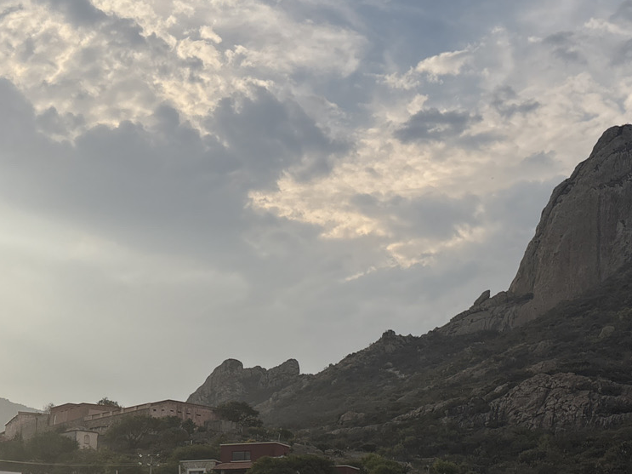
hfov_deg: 27.7
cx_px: 249
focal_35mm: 70
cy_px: 235
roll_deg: -1.5
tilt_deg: +16.9
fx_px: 1278
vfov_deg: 21.0
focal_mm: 5.96
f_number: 1.6
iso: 64
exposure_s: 1/7813
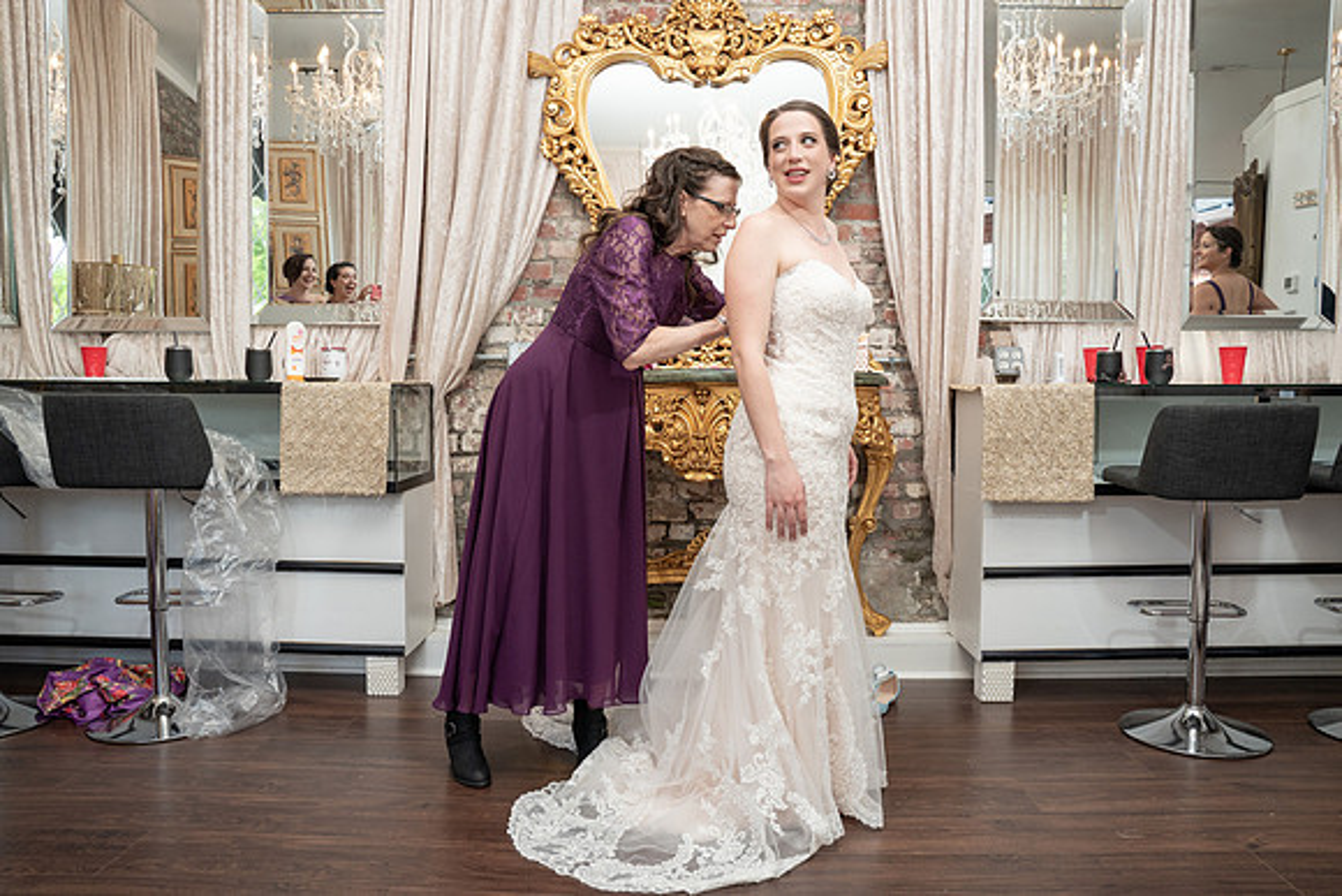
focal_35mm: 25
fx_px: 917
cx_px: 669
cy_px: 448
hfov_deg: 72.4
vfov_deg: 52.1
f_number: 5.6
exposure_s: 1/200
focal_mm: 24
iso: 1000
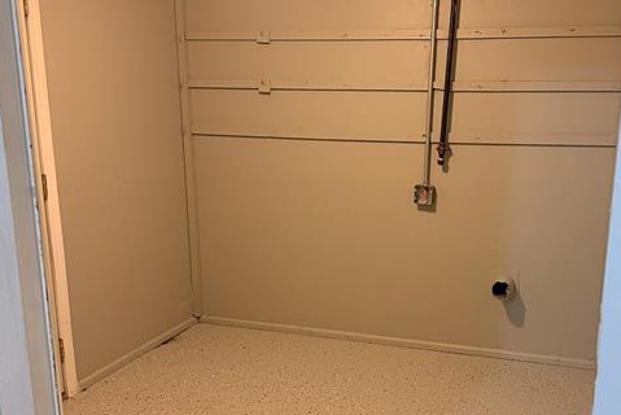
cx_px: 366
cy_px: 259
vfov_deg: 33.3
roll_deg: -0.6
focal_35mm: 40
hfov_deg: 48.2
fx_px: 690
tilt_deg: -12.2
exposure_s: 1/60
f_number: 1.78
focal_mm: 6.76
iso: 320
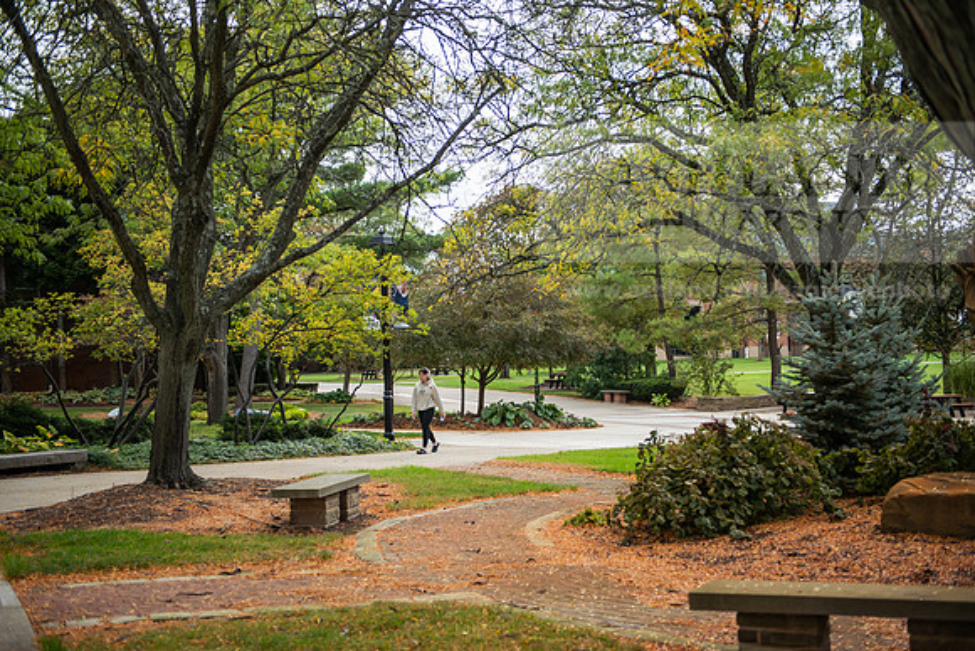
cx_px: 488
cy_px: 326
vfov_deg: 28.1
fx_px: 1300
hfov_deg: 41.1
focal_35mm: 48
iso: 64
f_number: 2.8
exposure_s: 1/320
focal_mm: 48
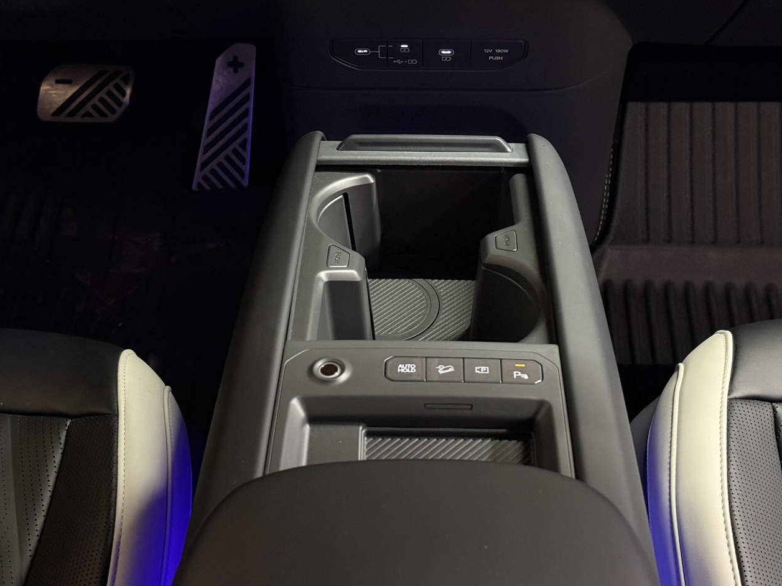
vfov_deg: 26.6
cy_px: 283
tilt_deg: -41.4
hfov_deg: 34.9
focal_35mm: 55
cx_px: 435
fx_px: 1243
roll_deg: +1.1
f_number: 1.78
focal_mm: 6.76
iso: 250
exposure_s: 1/42
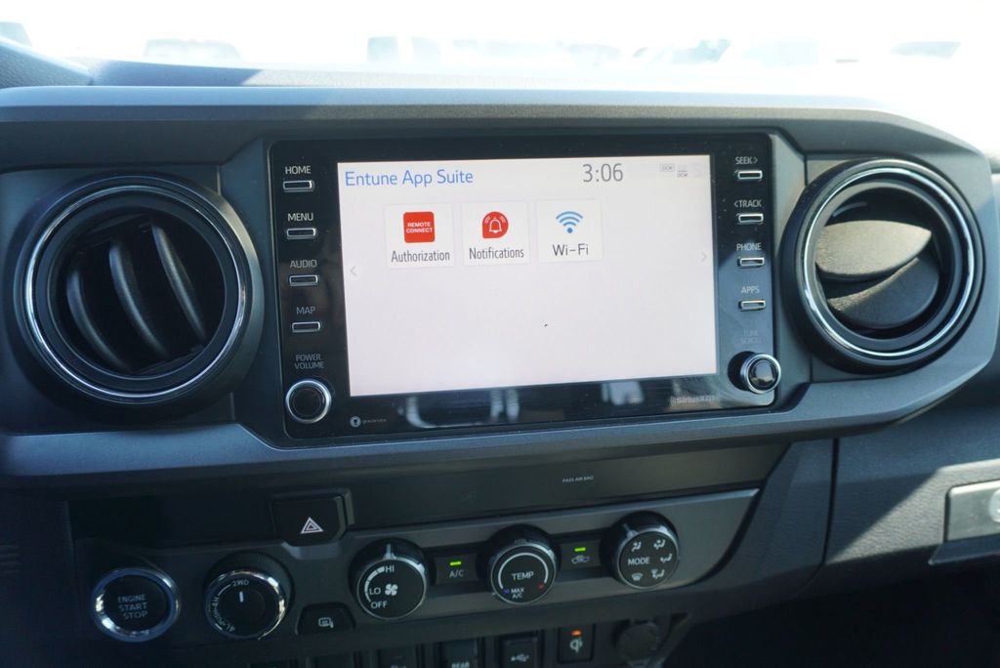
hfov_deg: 73.7
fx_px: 667
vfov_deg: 53.2
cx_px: 500
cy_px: 334
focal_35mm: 24
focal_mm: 16
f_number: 4
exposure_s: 1/60
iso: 200
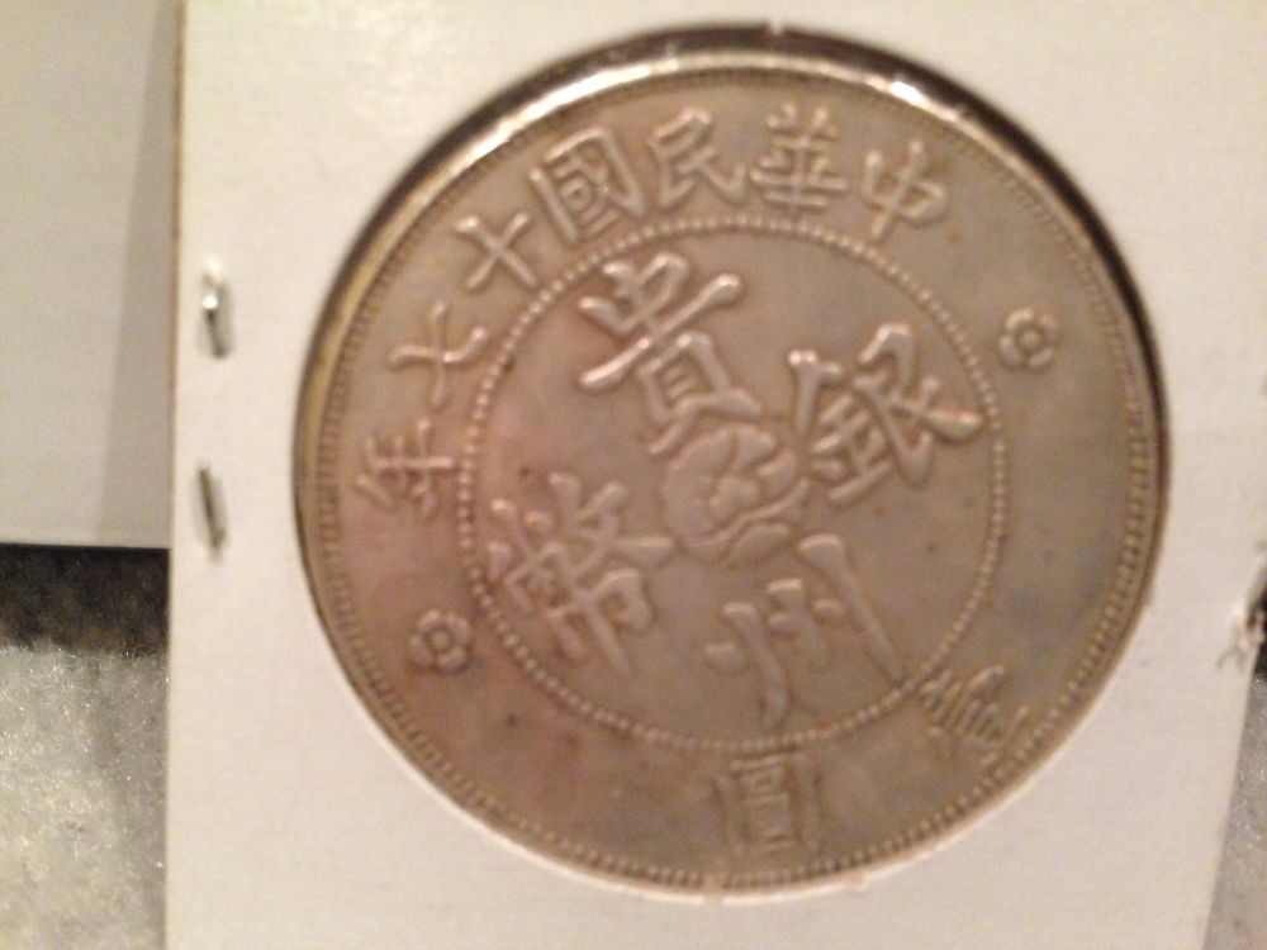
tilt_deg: -35.2
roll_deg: -2.7
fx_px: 1208
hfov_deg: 55.4
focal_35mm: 33
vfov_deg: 42.9
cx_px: 634
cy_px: 475
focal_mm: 4.12
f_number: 2.4
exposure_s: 1/15
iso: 400
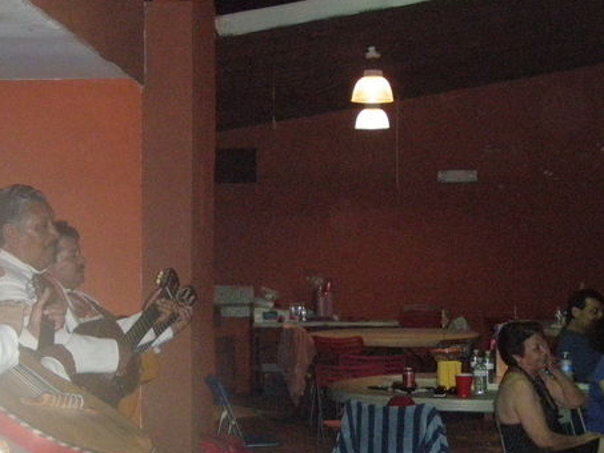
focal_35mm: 82
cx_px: 276
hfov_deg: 23.8
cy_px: 215
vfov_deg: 18.0
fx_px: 1431
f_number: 4.2
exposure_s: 1/40
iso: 800
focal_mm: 10.28
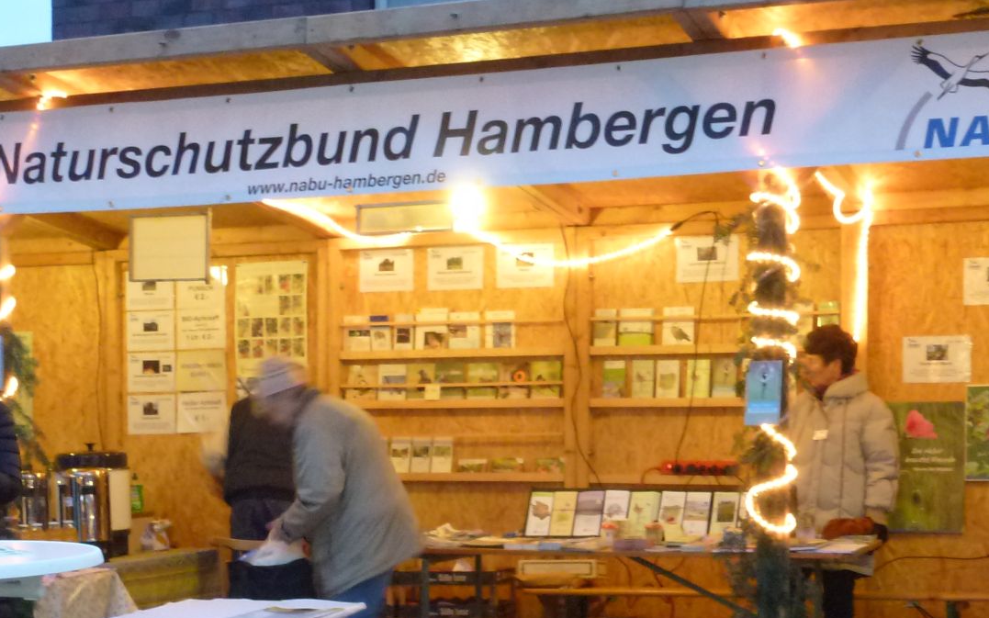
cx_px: 389
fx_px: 1833
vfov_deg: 18.8
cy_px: 543
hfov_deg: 30.1
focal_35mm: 68
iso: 400
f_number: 3.7
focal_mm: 6.4
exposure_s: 1/4
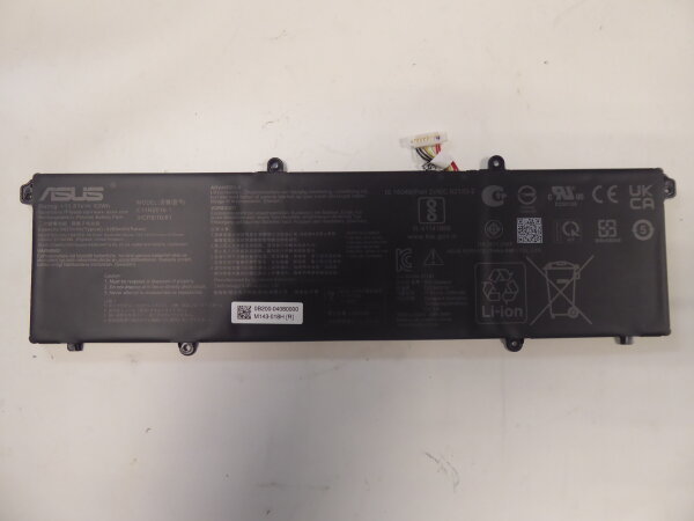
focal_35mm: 25
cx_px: 347
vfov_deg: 54.9
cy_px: 260
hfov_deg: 69.4
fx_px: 501
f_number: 3.3
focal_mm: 4.3
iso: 320
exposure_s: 1/60
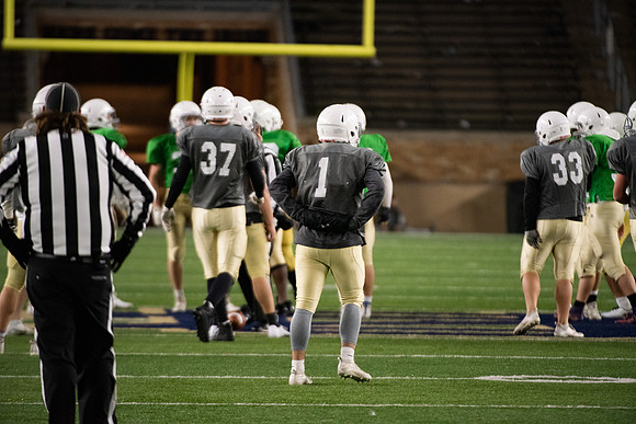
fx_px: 7068
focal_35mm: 400
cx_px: 318
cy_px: 212
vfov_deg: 3.4
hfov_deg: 5.2
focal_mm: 400
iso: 5600
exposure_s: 1/500
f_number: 4.5
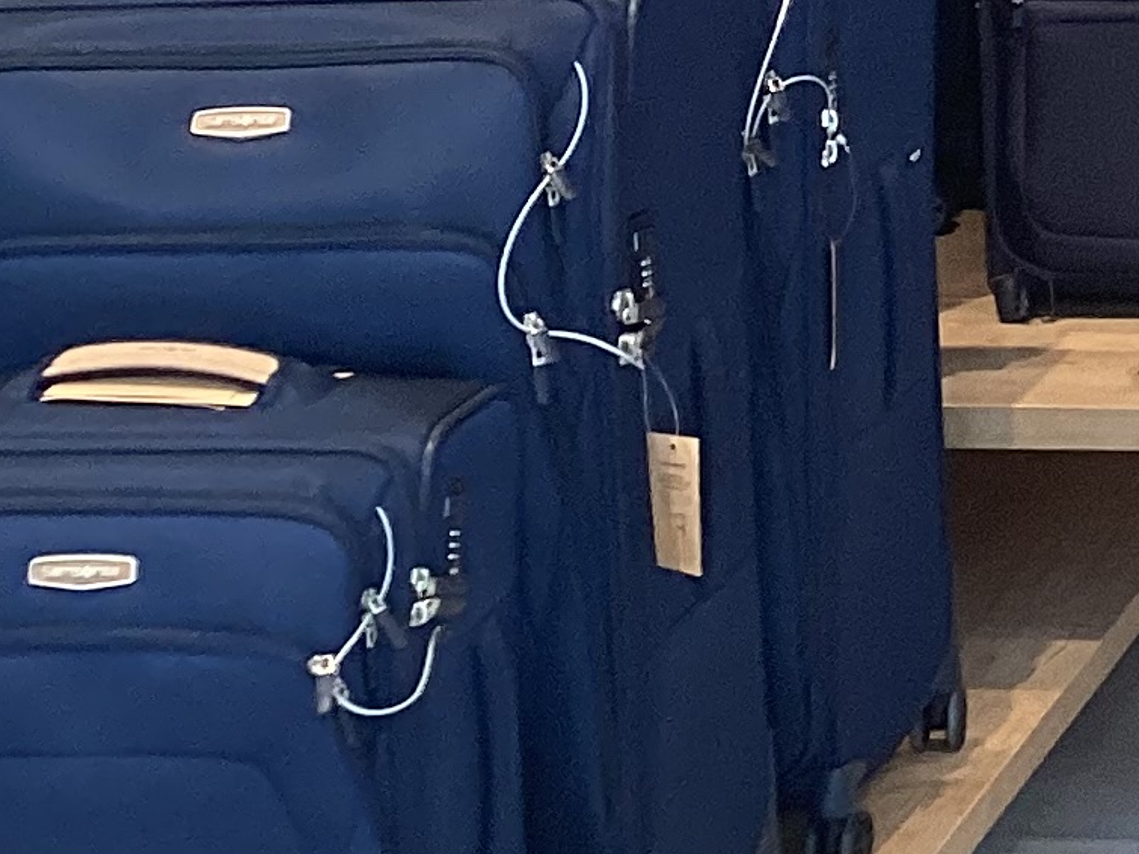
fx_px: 4408
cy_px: -454
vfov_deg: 10.6
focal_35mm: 134
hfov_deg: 13.2
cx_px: 2103
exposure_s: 1/50
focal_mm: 3.3
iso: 80
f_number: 2.4
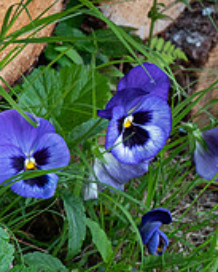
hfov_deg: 12.0
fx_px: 1023
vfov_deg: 15.0
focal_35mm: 127
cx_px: -21
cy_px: 227
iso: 800
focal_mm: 18
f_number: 5
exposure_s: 1/25
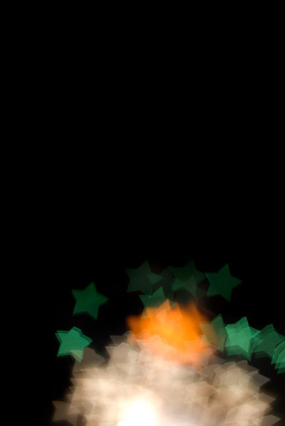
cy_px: 213
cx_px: 142
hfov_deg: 18.2
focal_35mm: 75
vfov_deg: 27.0
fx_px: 889
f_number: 1.4
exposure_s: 1/2.5
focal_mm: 50
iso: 100
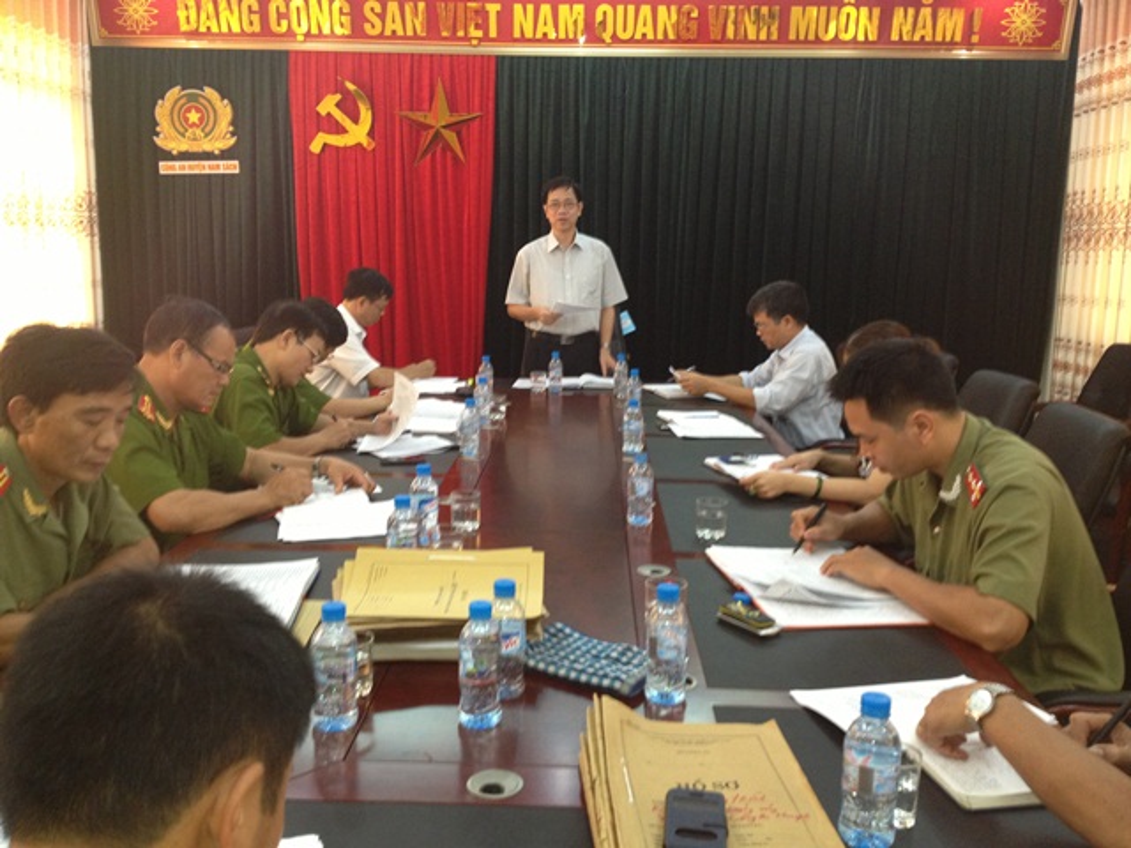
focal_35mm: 35
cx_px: 566
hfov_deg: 52.6
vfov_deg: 40.7
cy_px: 424
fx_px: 1144
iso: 160
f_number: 2.4
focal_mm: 4.28
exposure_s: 1/20
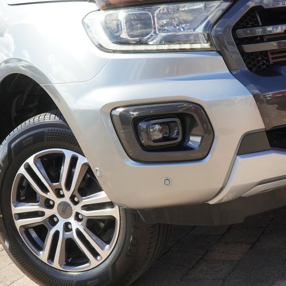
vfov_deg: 29.6
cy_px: 142
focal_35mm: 58
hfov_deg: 29.6
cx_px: 138
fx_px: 542
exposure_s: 1/400
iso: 800
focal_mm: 30
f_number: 8
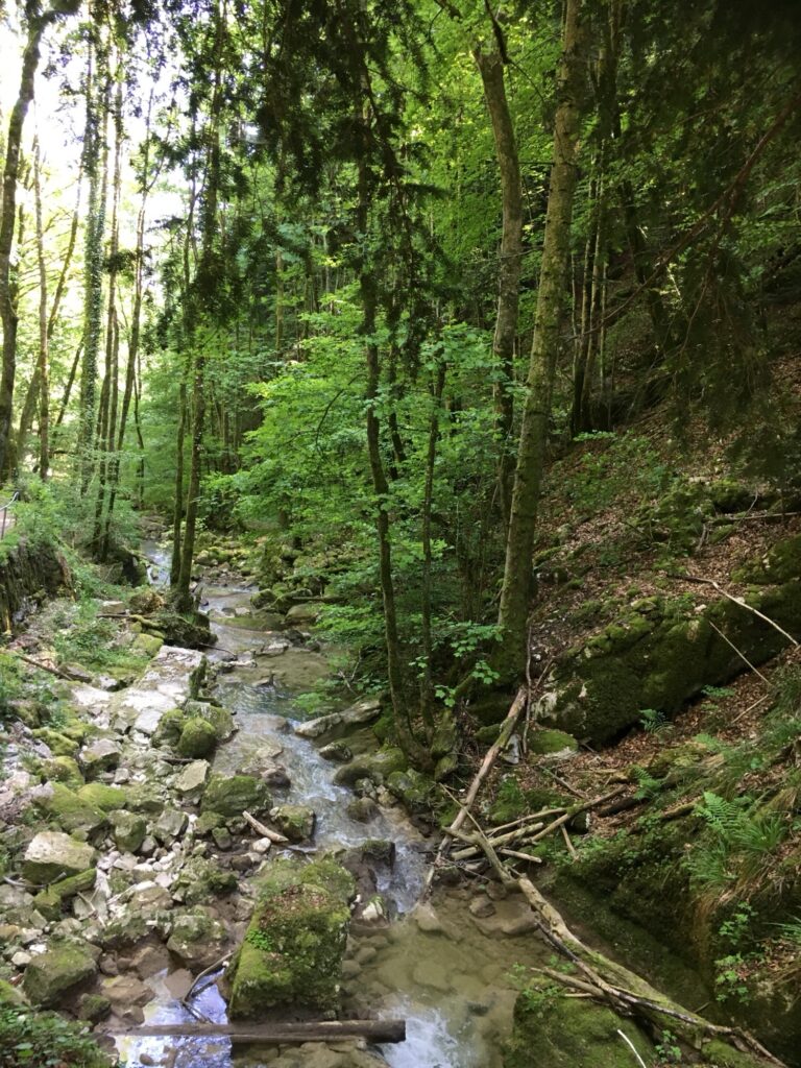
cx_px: 400
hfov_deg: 48.2
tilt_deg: -12.9
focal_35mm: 29
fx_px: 895
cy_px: 534
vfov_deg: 61.7
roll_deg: -3.7
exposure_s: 1/33
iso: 64
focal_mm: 4.15
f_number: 2.2
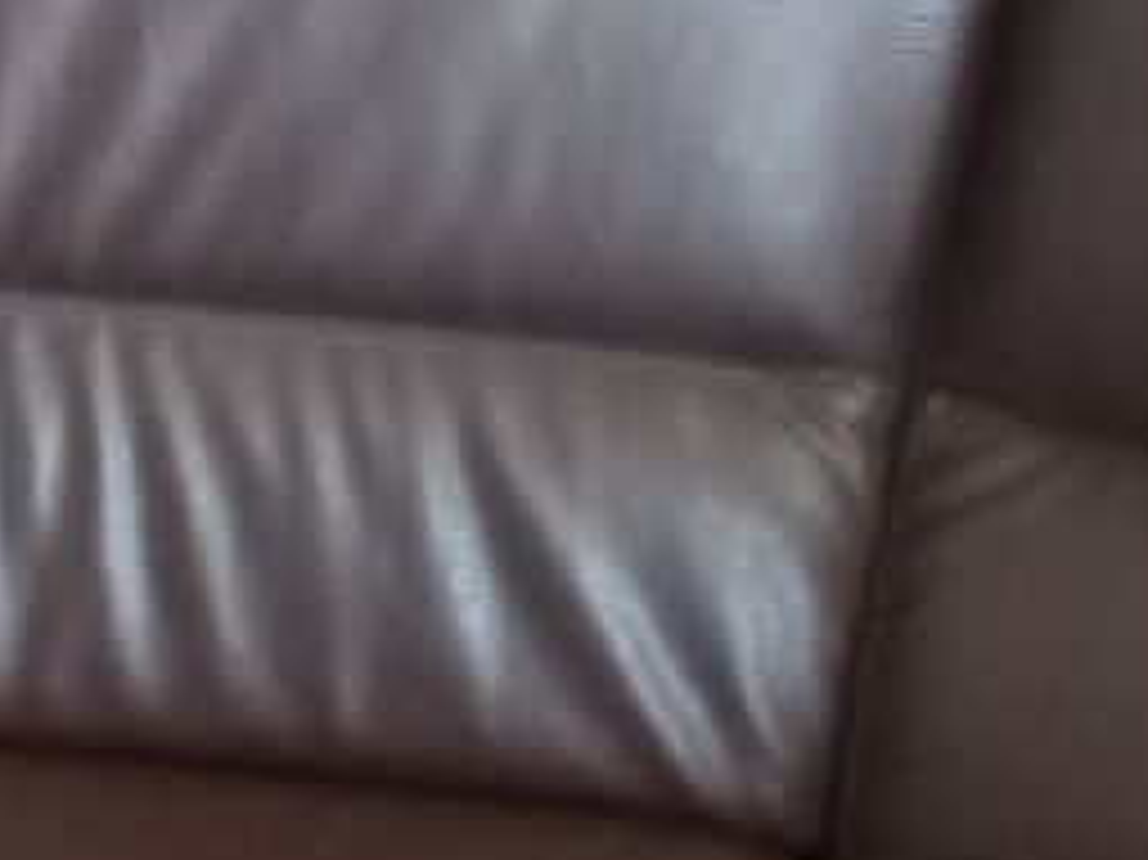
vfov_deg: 15.0
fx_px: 3249
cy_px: 671
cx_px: -999
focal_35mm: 98
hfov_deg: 16.4
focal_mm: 4.6
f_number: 2
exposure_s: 1/20
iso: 1000
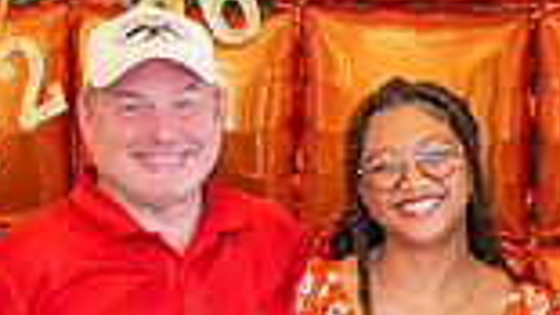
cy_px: 618
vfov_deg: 4.6
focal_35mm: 261
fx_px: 3874
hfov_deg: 8.2
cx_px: 477
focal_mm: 50
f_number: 1.2
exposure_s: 1/400
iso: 1000
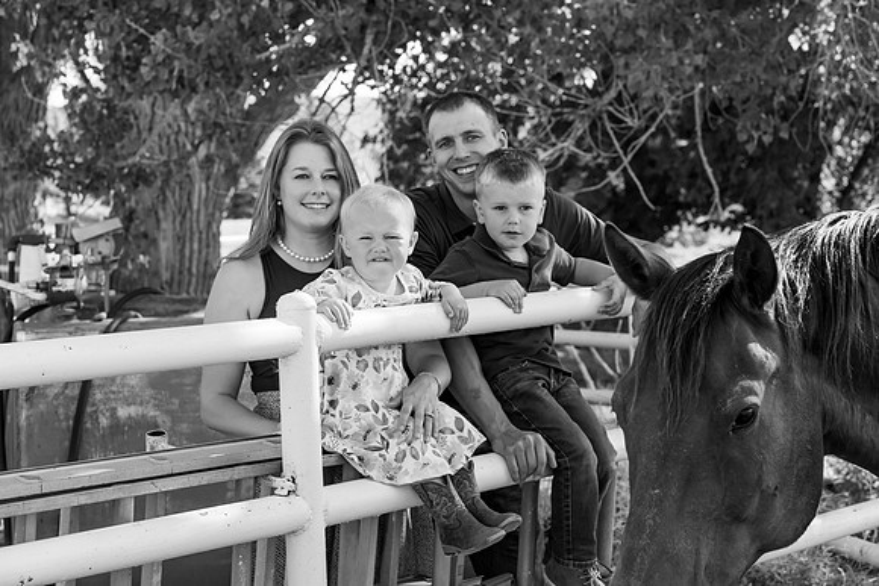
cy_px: 293
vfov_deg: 16.1
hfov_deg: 23.9
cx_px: 440
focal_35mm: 85
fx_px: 2076
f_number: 9
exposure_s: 1/500
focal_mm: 85
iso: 800
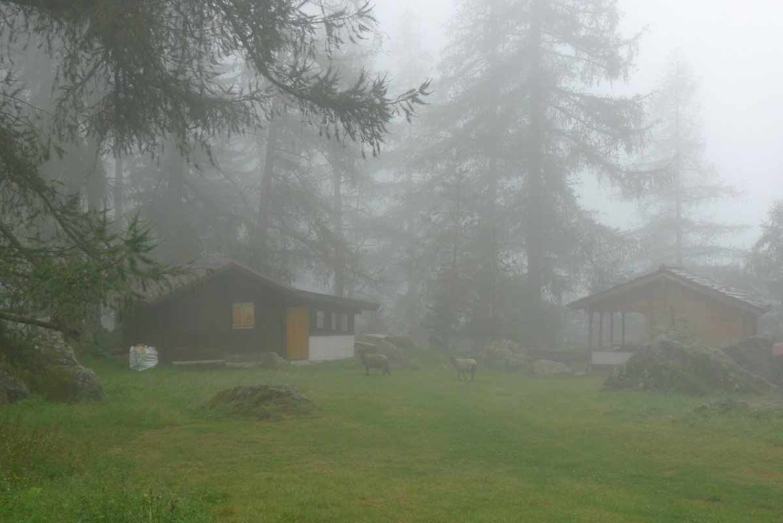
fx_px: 1022
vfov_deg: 28.7
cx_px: 392
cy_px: 262
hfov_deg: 41.9
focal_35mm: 47
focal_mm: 10
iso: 80
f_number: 2.8
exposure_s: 1/125
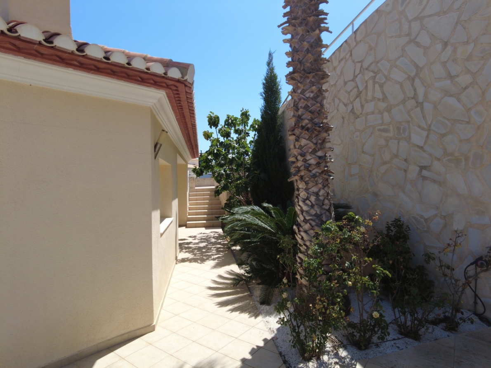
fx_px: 284
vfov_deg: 66.0
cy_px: 184
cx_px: 246
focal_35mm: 20
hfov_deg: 81.7
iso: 100
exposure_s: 1/1250
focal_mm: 4.4
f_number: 1.8
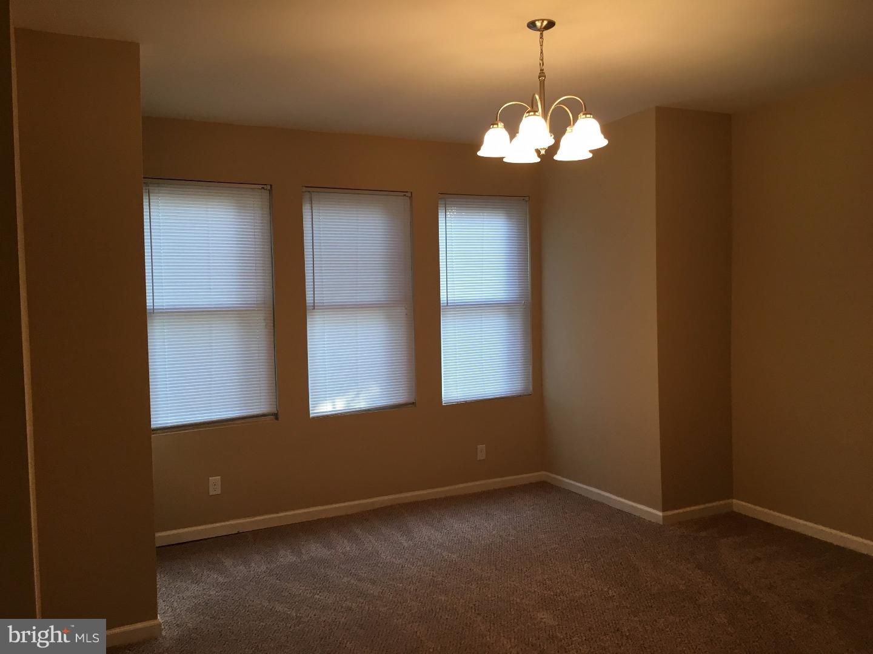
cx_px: 436
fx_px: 731
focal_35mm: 29
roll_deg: +1.6
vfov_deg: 48.2
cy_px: 327
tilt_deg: -3.3
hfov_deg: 61.7
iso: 25
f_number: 2.2
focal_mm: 4.15
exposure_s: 1/30
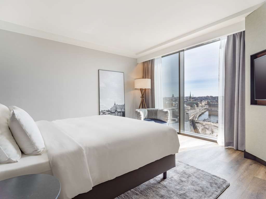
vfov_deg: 71.6
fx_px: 138
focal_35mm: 18
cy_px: 100
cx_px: 133
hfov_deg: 87.8
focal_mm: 28
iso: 100
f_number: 8
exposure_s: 1/15
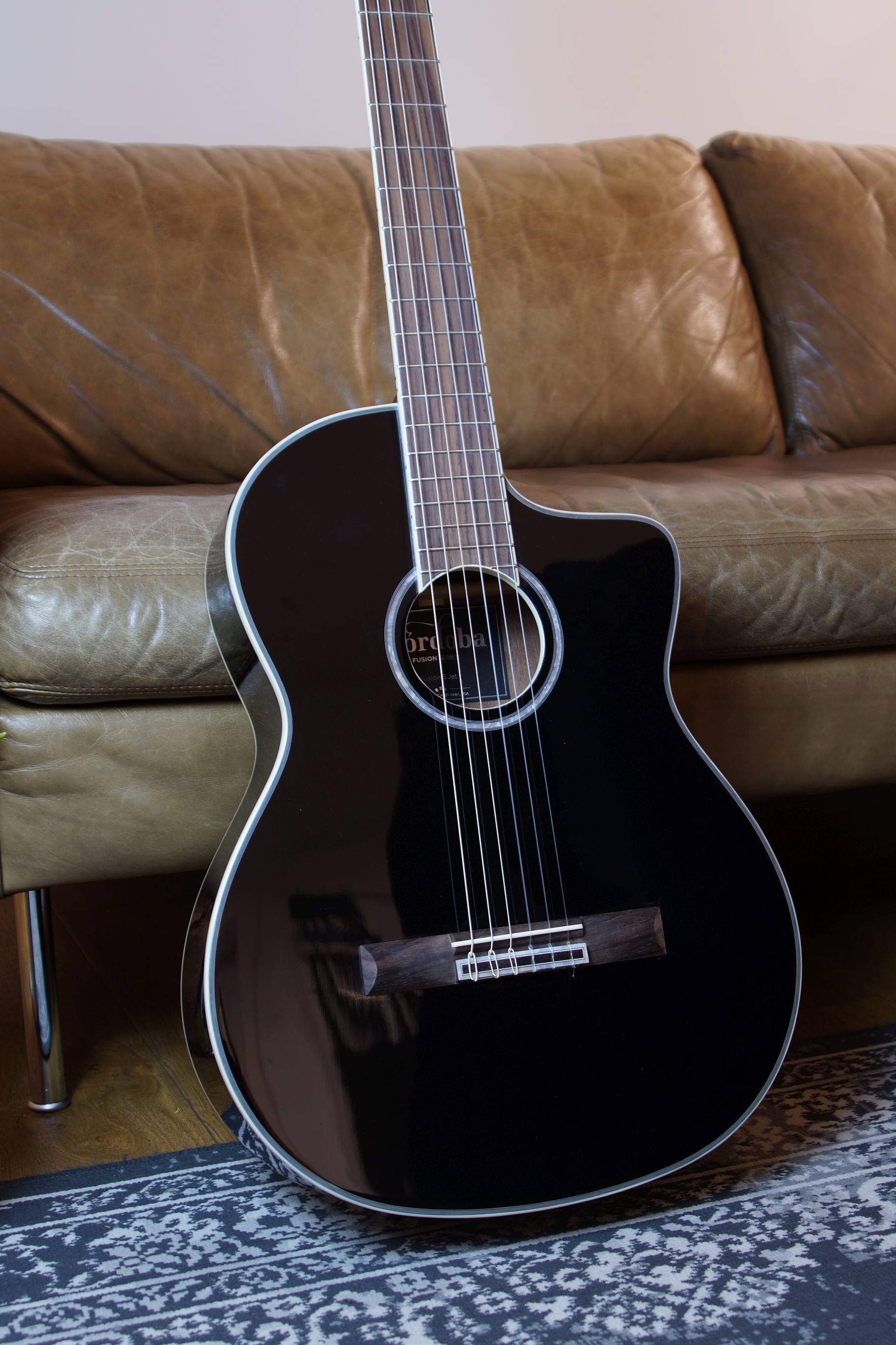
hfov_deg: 29.9
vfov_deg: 43.6
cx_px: 448
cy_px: 672
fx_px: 1680
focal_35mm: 45
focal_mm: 30
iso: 100
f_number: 5
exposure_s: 1/8
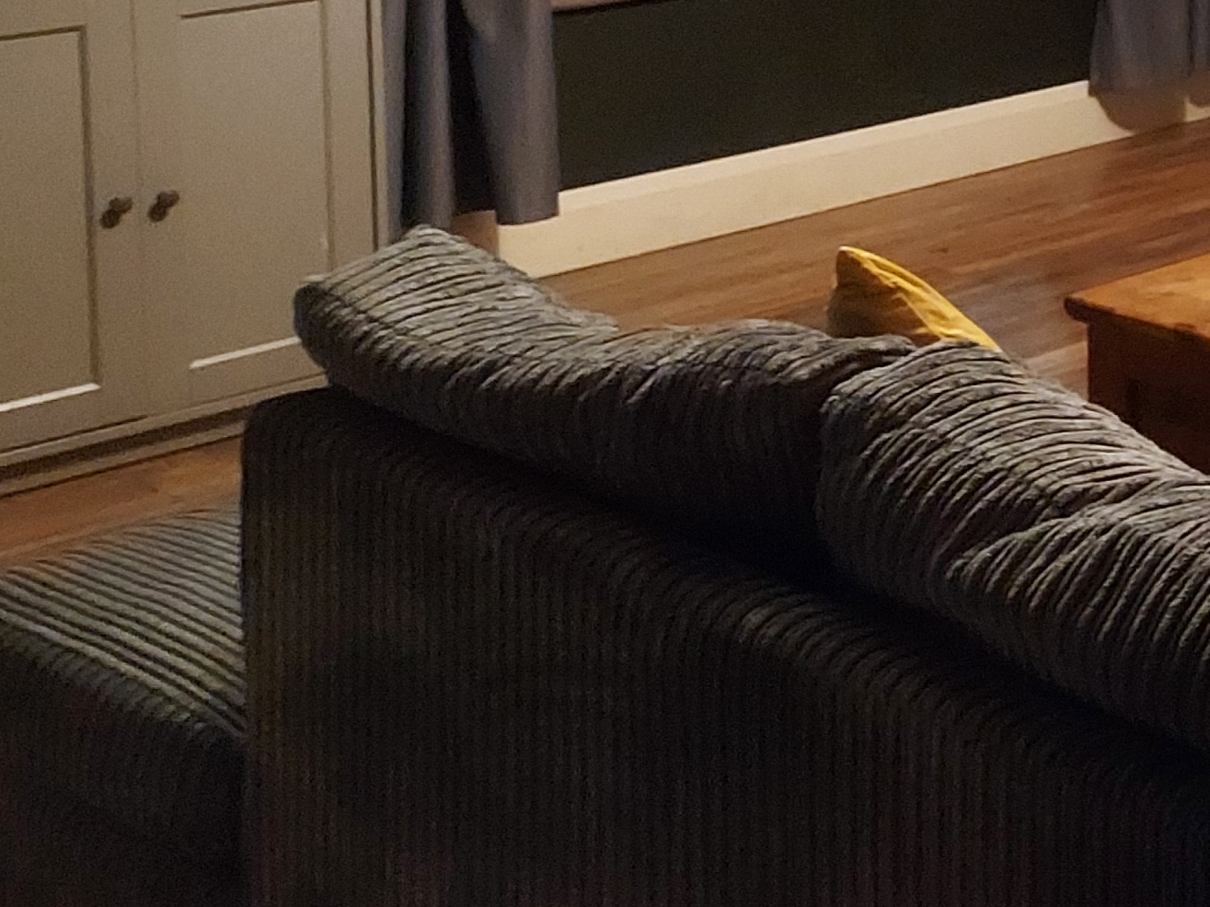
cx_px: 1769
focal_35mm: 73
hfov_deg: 22.4
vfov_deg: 18.8
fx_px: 2551
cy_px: -251
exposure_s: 1/14
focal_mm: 4.6
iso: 1250
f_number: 1.8
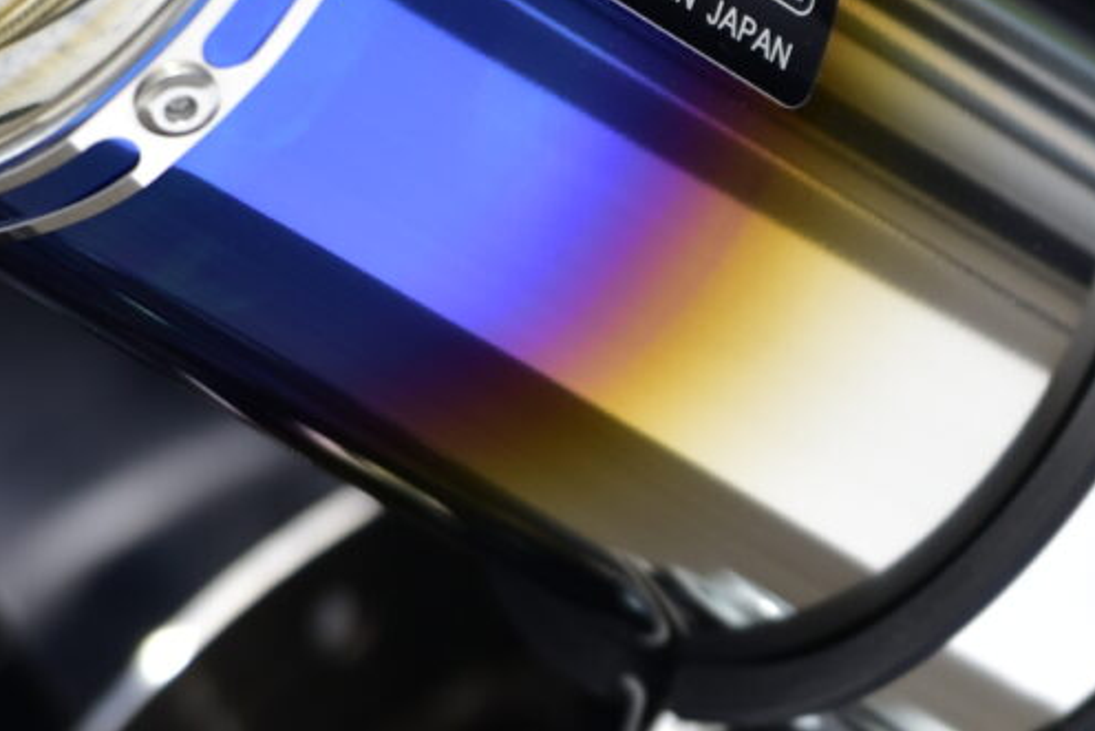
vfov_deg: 1.7
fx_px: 24552
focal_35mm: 807
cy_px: 332
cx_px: 1174
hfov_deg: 2.6
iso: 100
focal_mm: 200
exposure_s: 1/1600
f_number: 2.8
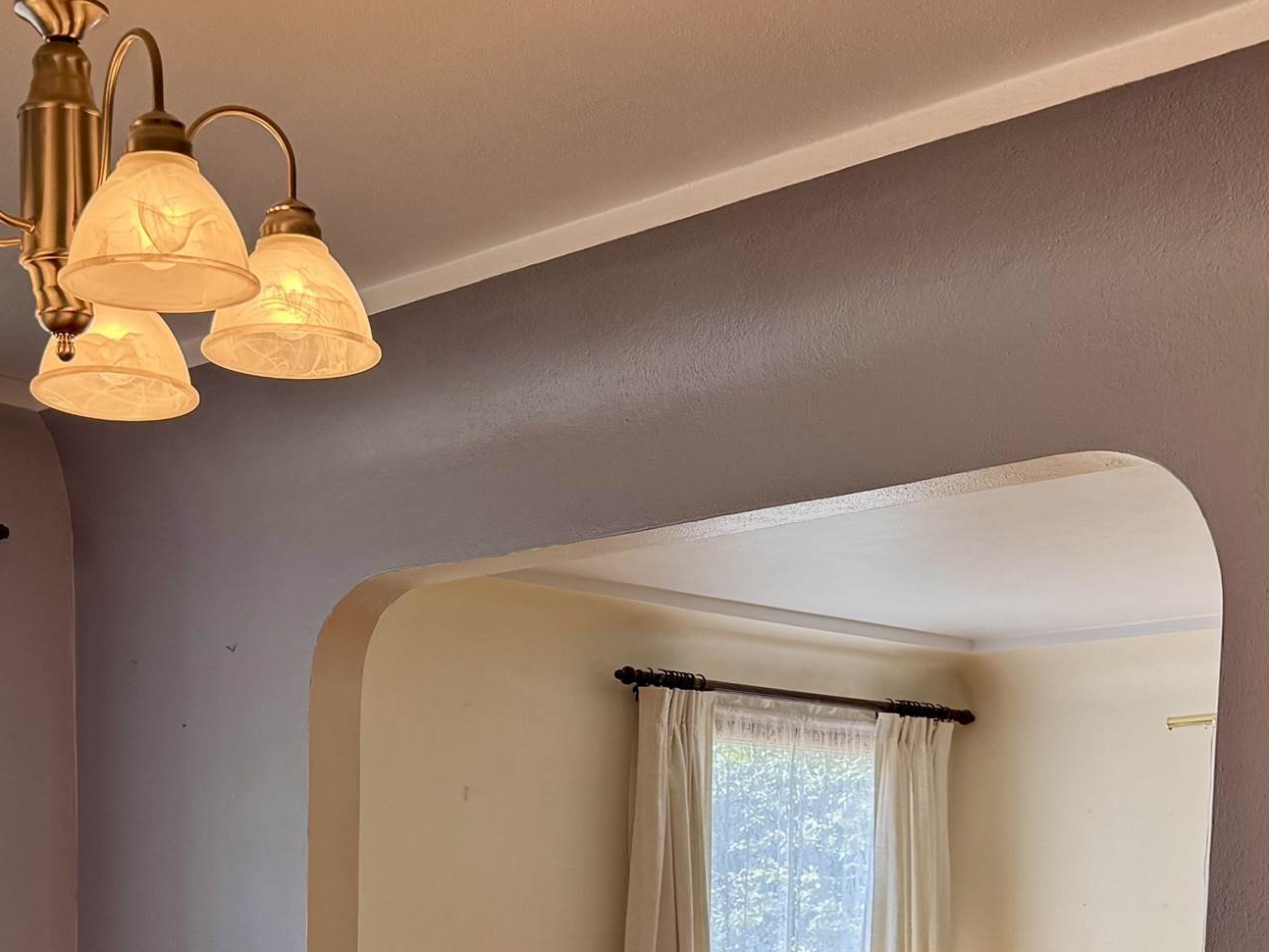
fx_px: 2090
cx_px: 443
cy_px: 1078
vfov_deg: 23.8
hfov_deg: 33.5
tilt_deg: -5.3
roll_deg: -1.1
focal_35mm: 57
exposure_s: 1/135
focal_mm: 6.76
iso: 64
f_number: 1.78
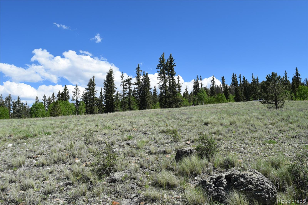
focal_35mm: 27
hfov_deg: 67.4
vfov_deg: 47.9
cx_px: 154
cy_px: 102
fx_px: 231
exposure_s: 1/400
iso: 200
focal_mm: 18
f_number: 10
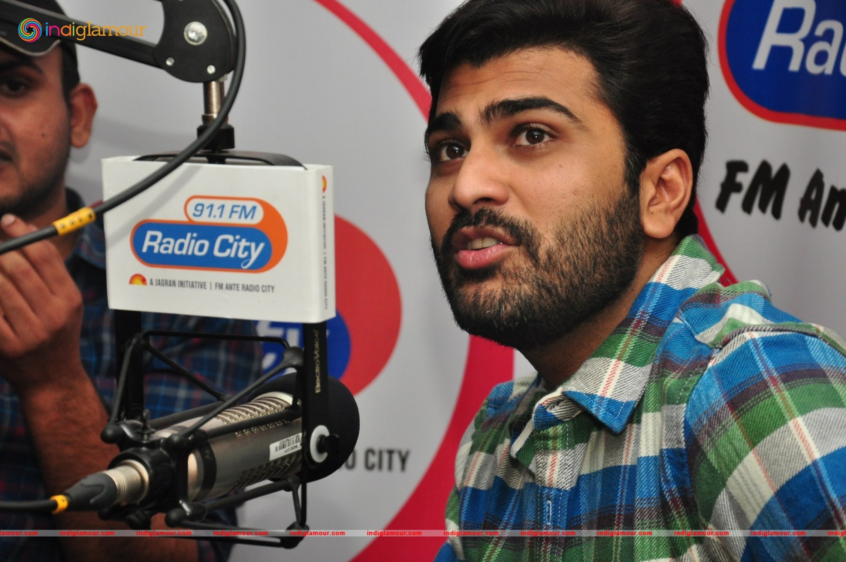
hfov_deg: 18.2
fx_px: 2641
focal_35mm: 112
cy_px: 281
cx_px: 423
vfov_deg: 12.1
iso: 800
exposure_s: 1/125
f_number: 5.6
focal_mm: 75
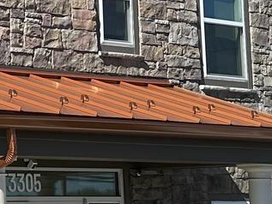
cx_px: -104
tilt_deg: +8.5
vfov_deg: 9.6
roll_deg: +1.8
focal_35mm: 155
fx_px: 1218
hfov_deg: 12.3
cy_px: 34
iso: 80
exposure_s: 1/6211
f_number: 1.78
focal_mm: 6.86
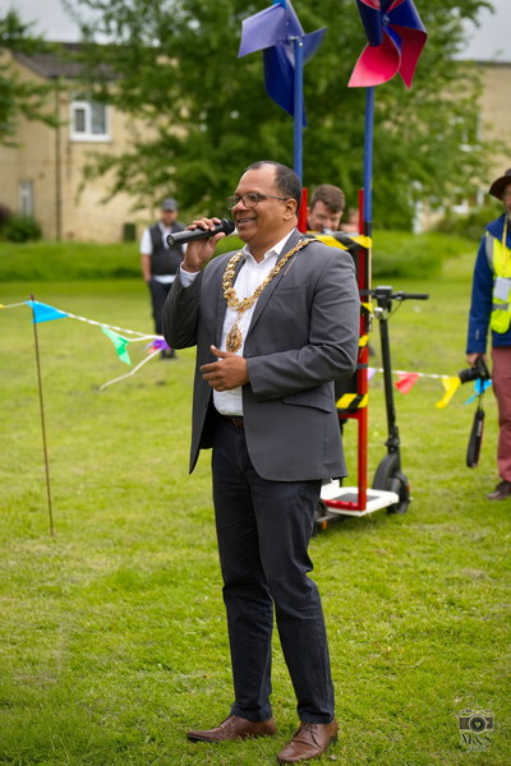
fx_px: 1363
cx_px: 256
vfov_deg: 31.4
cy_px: 383
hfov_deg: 21.2
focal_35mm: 64
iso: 100
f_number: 2.8
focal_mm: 64
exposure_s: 1/500
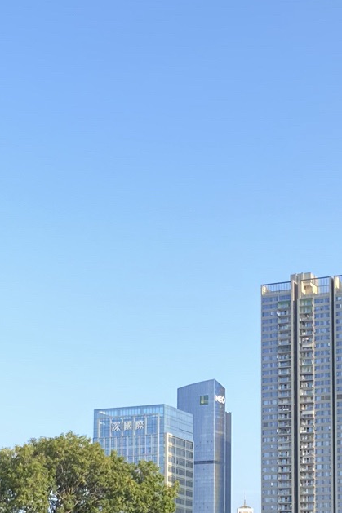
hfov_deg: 15.8
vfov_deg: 23.0
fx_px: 1226
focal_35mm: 86
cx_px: 252
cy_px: 468
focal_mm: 4.25
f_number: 1.8
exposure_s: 1/191
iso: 32
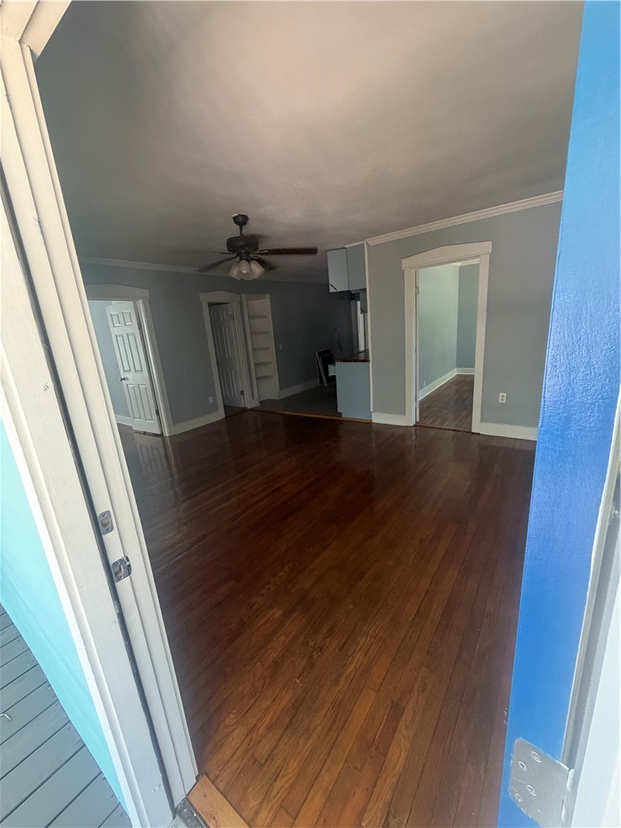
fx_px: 335
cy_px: 414
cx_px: 310
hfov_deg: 85.7
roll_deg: +4.5
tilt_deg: -14.6
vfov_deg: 102.1
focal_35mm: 14
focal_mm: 2.22
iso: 320
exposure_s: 1/68
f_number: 2.2
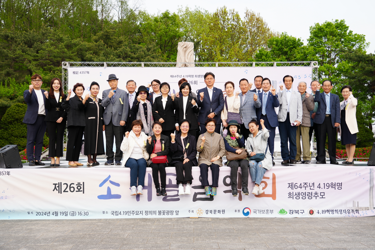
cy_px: 125
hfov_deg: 50.7
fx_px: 396
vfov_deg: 35.1
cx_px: 188
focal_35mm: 38
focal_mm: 38
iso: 125
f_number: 4
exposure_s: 1/200
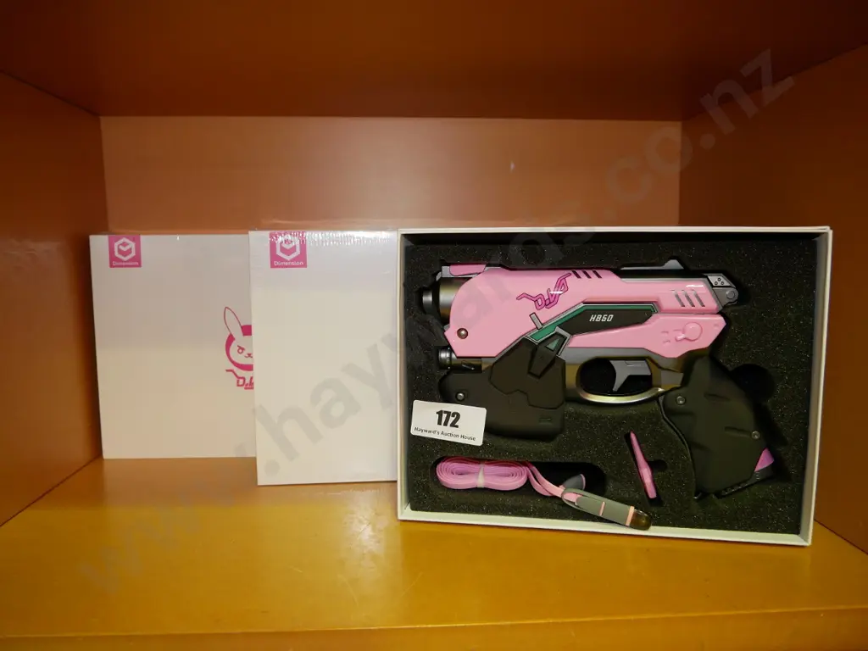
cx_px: 434
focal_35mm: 28
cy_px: 326
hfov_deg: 63.4
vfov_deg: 49.7
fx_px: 702
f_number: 3.6
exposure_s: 1/60
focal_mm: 14
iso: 800
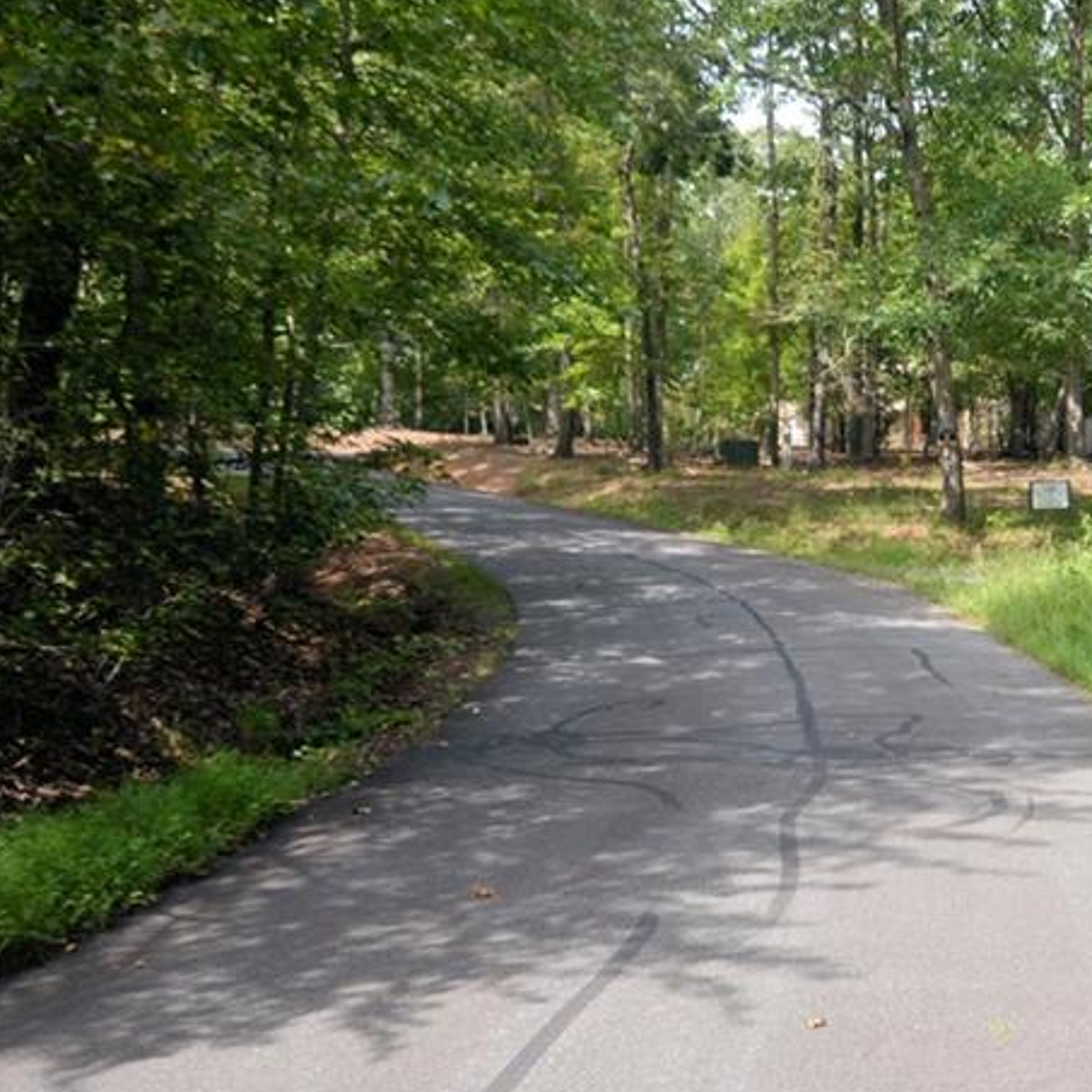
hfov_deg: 33.7
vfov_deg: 34.7
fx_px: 1747
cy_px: 576
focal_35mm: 49
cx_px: 873
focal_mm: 17
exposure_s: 1/160
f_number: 5
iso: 100
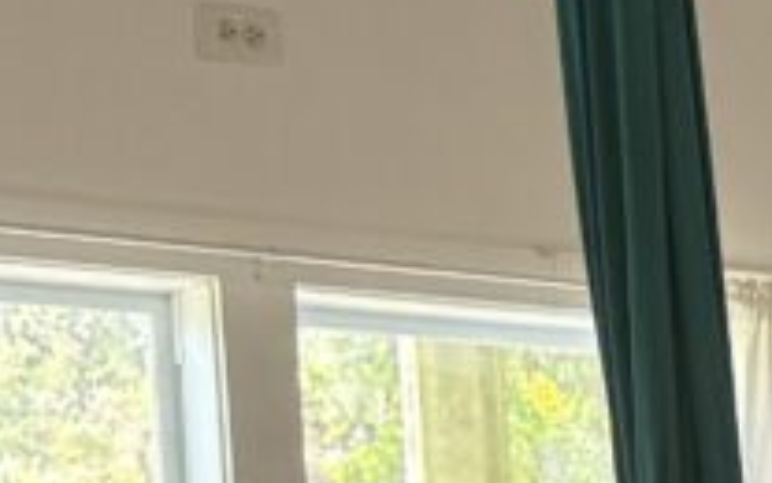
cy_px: 1479
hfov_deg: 10.3
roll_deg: -1.5
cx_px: 1863
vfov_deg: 6.7
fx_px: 3703
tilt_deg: -10.3
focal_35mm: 176
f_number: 1.78
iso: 250
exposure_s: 1/120
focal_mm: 6.76
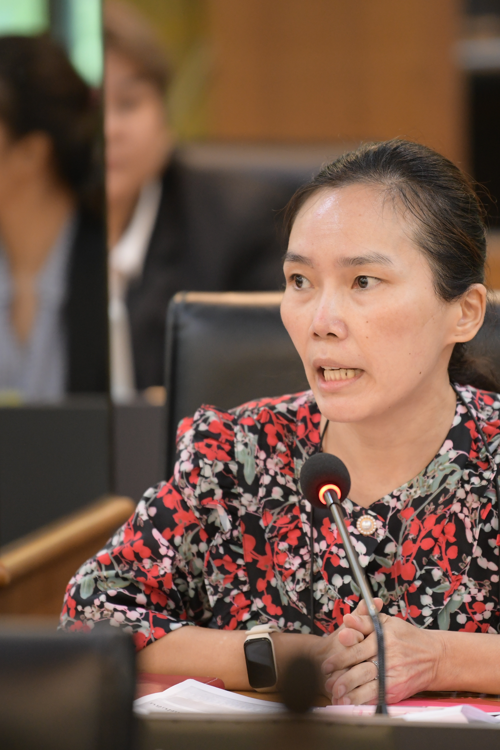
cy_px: 374
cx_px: 350
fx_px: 6270
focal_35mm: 301
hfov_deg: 4.6
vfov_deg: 6.8
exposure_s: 1/100
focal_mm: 200
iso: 1600
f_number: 2.8
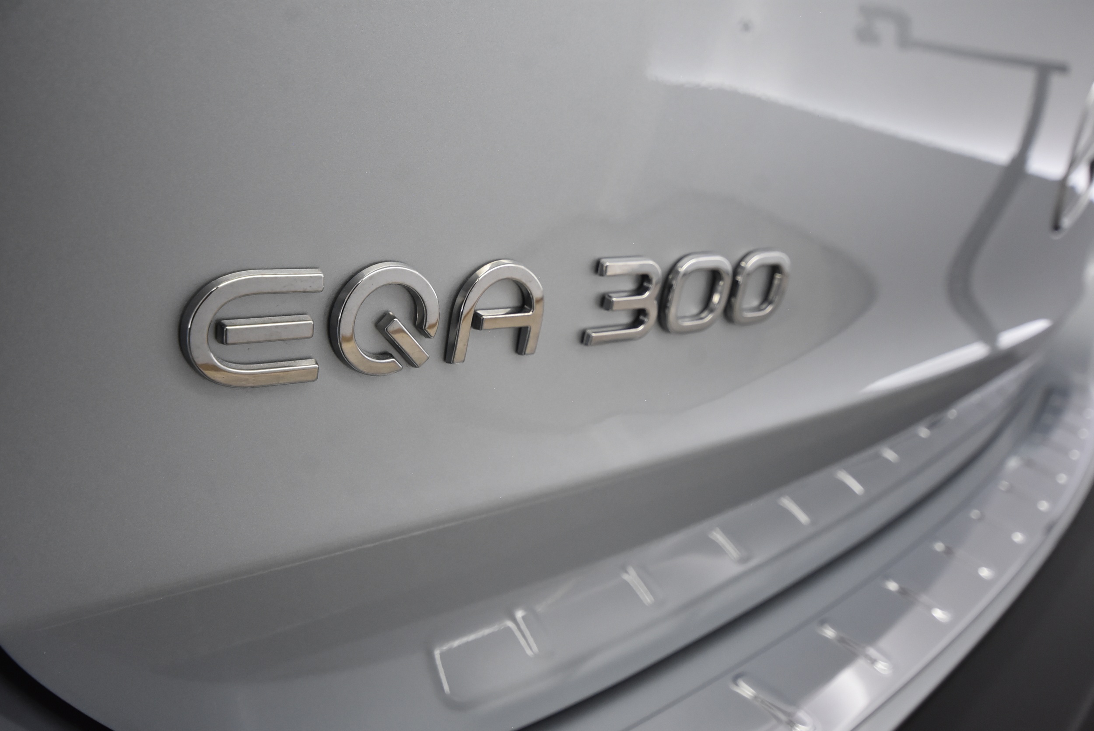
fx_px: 912
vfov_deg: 43.7
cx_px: 547
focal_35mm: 30
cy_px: 366
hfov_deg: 61.9
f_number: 5.6
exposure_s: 1/60
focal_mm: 20
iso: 1250
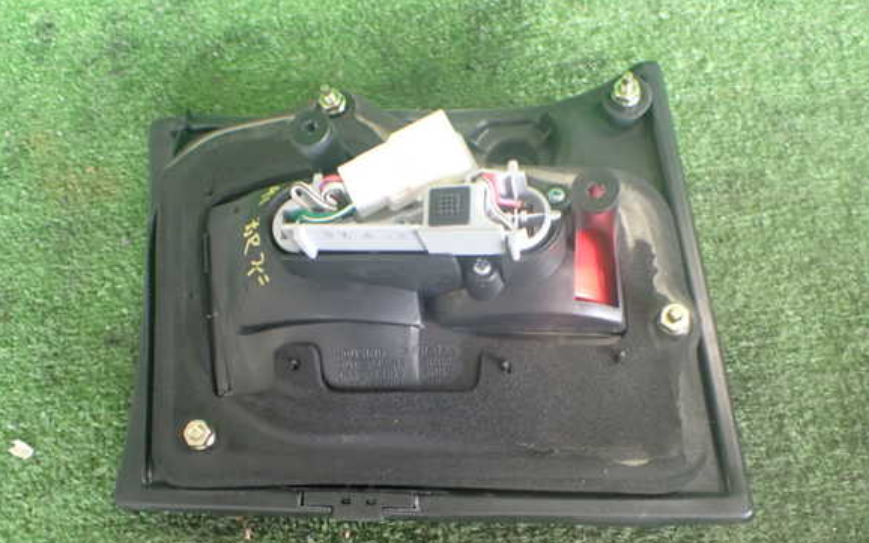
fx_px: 781
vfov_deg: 38.3
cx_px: 422
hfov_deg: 58.1
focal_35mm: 33
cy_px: 301
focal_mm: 5.4
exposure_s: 1/60
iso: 800
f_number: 2.3
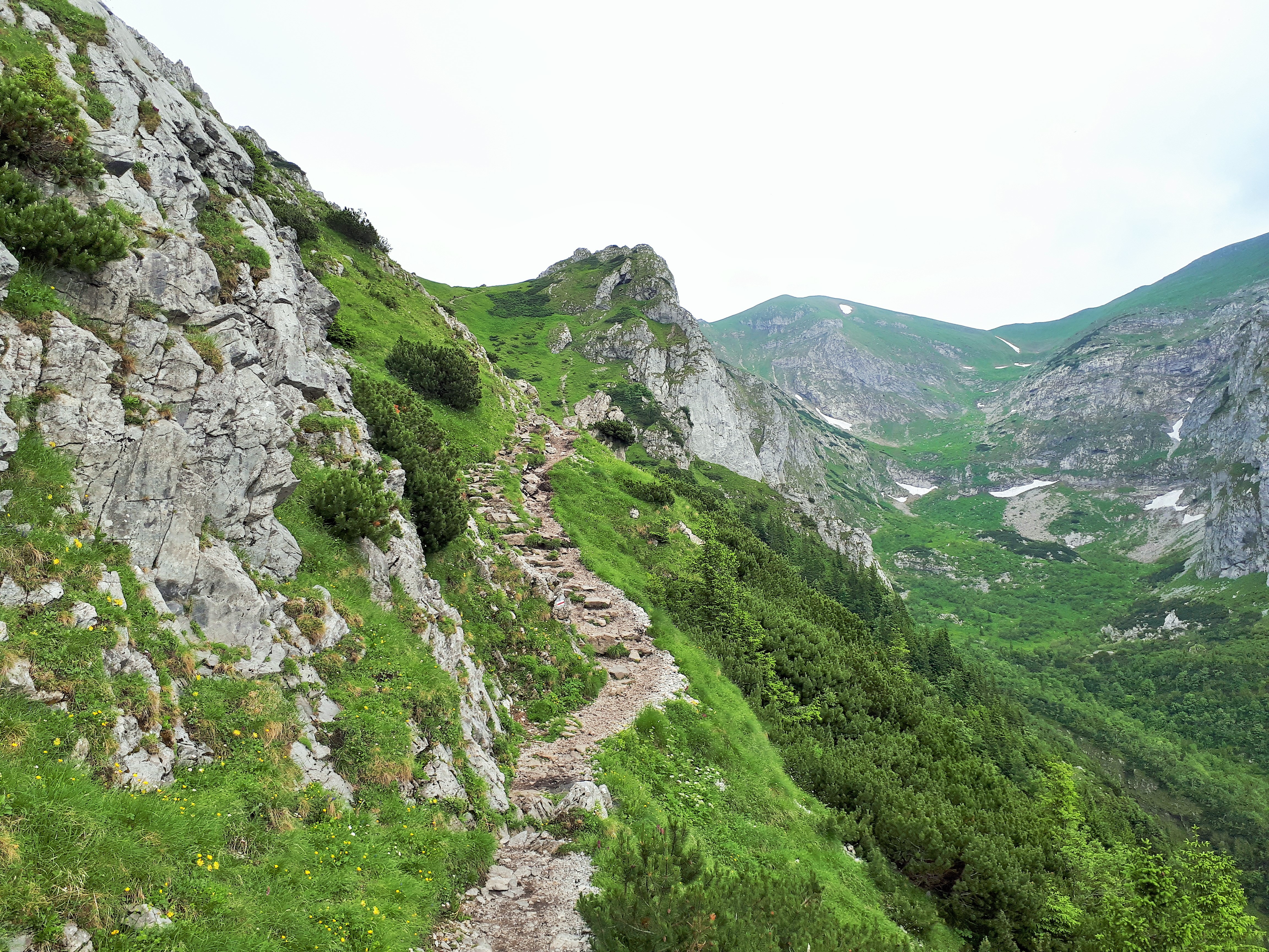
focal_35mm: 27
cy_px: 476
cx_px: 634
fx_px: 990
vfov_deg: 51.4
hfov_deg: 65.3
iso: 40
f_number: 1.9
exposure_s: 1/608
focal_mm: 3.6
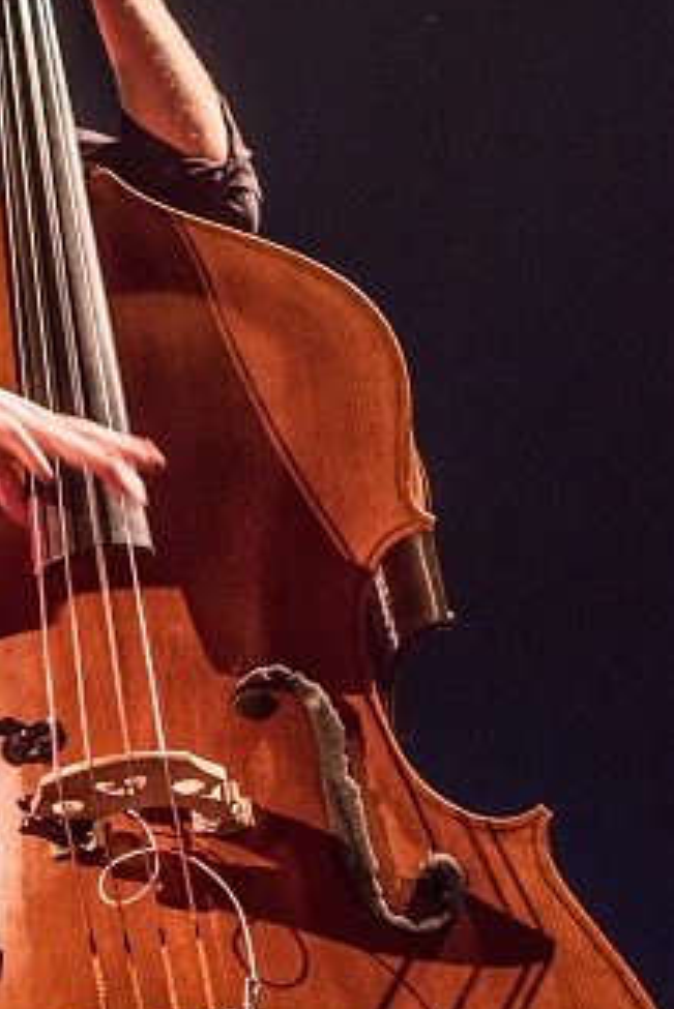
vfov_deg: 20.0
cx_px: -2
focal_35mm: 102
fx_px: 2861
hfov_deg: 13.3
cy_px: 456
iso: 2000
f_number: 2.8
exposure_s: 1/80
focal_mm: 46
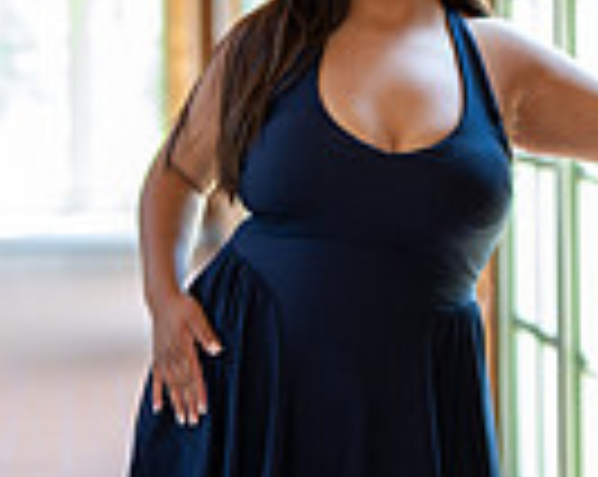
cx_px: 423
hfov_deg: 12.1
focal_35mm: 159
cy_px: 166
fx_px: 2810
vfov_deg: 9.7
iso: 200
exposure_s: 1/160
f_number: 1.6
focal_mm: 50
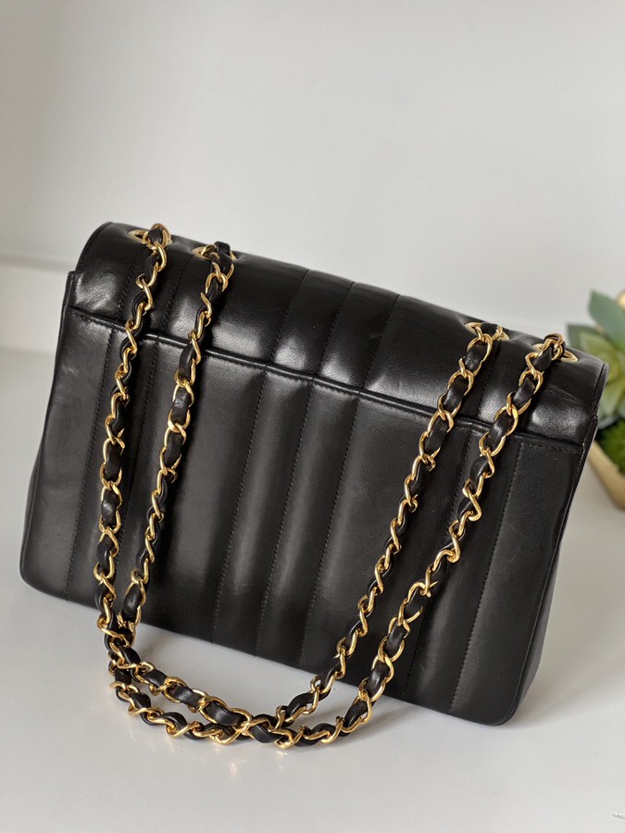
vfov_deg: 25.3
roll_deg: -12.6
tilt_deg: -21.0
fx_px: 1854
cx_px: 312
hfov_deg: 19.1
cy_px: 416
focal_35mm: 77
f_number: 2.8
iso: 200
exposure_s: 1/121
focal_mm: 9
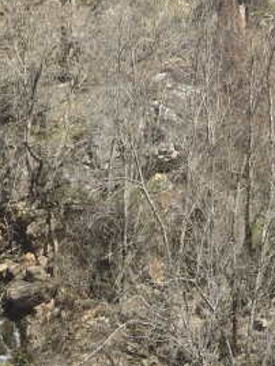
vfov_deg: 14.0
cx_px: 366
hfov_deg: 12.1
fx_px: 1259
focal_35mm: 119
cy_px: -358
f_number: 2.2
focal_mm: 4.12
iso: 32
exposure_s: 1/1325
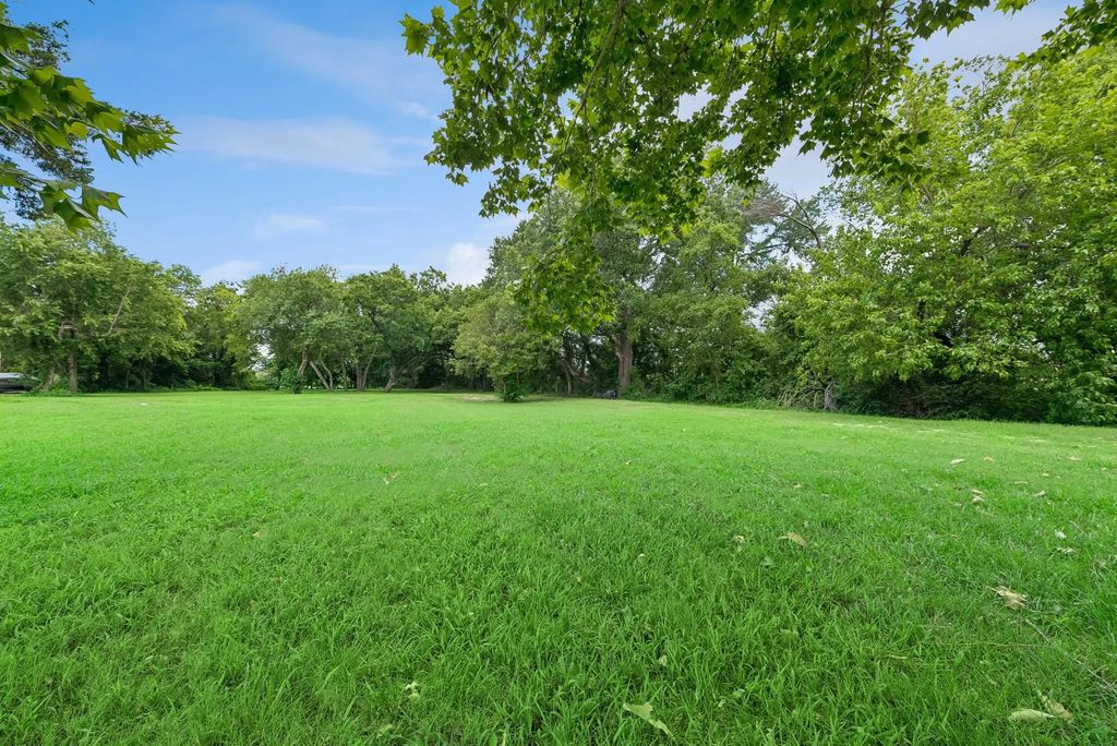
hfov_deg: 104.2
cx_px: 558
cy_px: 373
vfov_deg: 81.3
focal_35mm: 14
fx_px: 435
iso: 320
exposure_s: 1/400
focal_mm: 14
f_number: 8
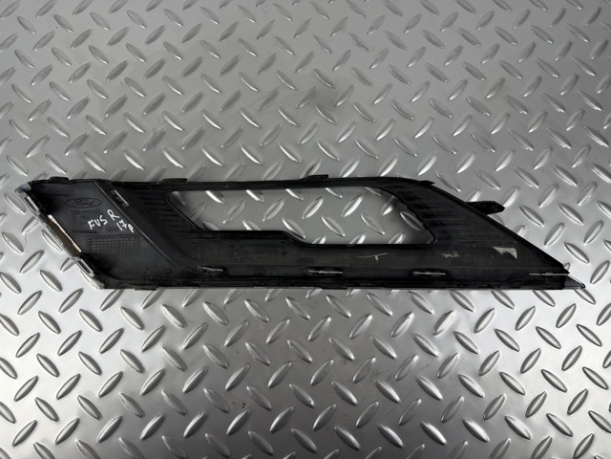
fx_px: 424
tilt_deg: -79.1
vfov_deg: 56.8
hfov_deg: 71.6
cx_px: 306
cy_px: 230
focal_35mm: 24
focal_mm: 6.76
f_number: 1.78
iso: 80
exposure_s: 1/379
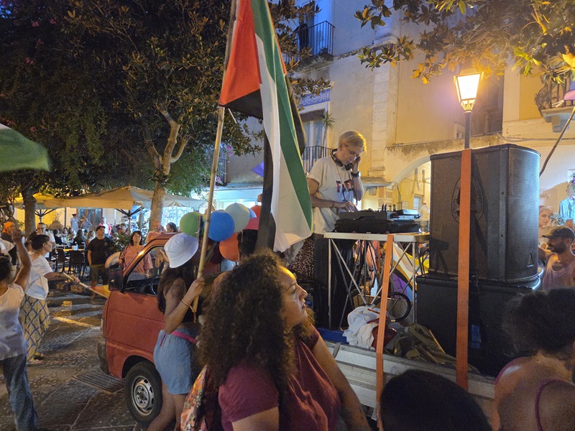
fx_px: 382
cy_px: 216
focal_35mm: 23
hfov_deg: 73.9
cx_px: 288
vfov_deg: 58.9
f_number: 1.8
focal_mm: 5.4
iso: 2500
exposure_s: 1/100
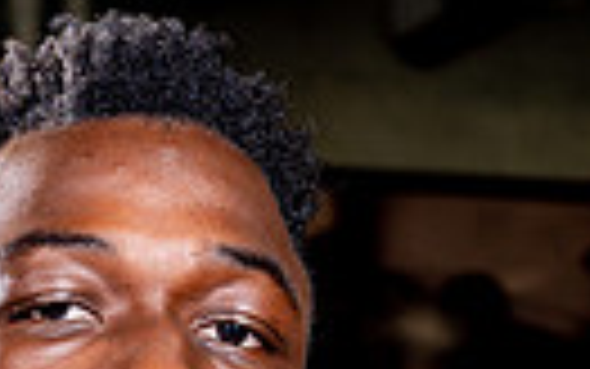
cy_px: 999
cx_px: 118
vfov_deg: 5.1
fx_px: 3973
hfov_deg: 8.5
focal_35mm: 247
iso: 100
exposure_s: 1/125
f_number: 5.6
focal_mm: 47
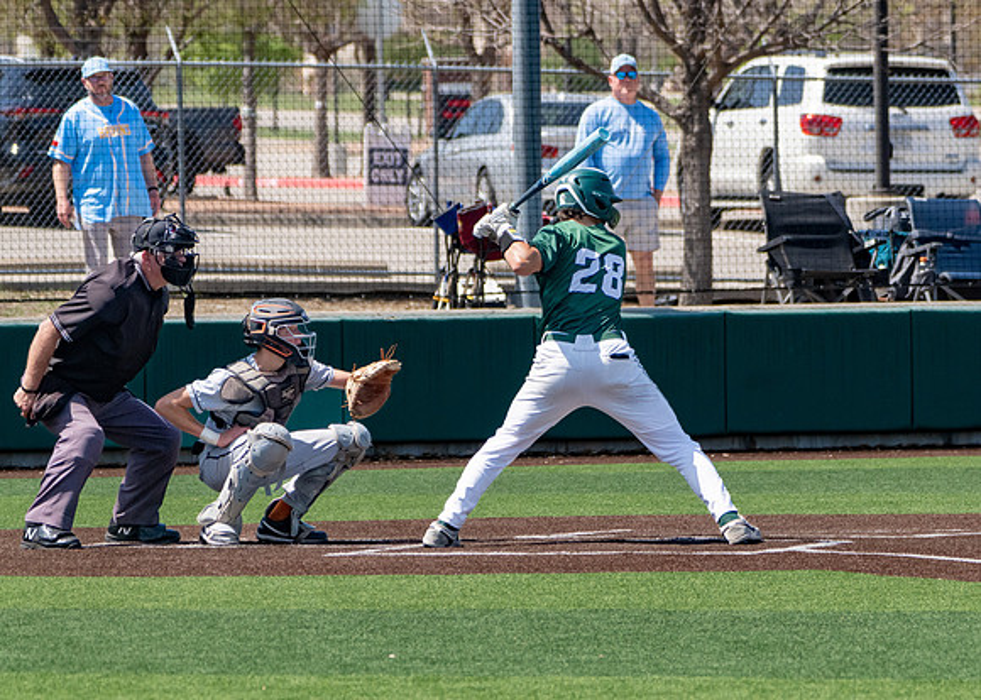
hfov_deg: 5.9
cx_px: 564
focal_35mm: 342
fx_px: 9528
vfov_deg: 4.2
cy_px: 322
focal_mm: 213
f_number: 7.1
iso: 800
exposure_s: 1/2500
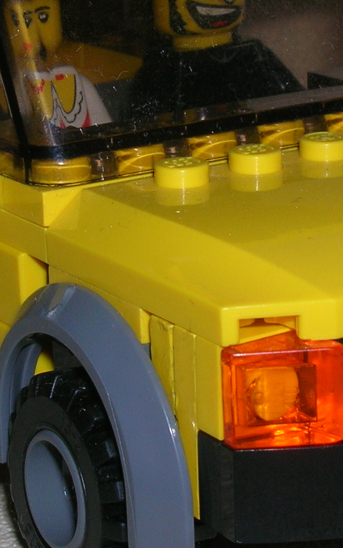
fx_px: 1735
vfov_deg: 17.9
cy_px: 187
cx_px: 195
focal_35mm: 116
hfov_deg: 11.3
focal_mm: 7.7
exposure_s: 1/60.1
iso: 50
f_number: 5.4
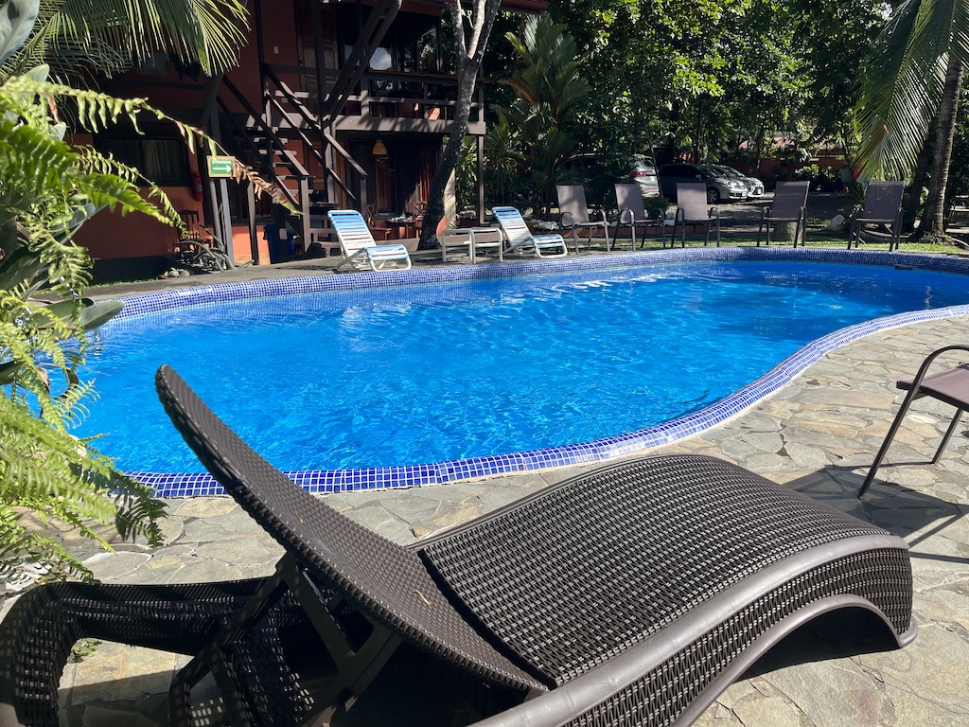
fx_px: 728
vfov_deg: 53.1
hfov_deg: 67.3
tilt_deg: -15.0
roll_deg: +0.7
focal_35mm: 26
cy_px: 364
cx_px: 484
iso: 50
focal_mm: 5.1
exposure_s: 1/2309
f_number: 1.6
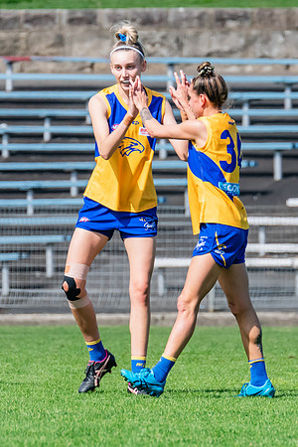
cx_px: 85
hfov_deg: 1.4
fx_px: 12253
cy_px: 180
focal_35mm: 987
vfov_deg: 2.1
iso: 800
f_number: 9
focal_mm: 420
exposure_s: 1/1600
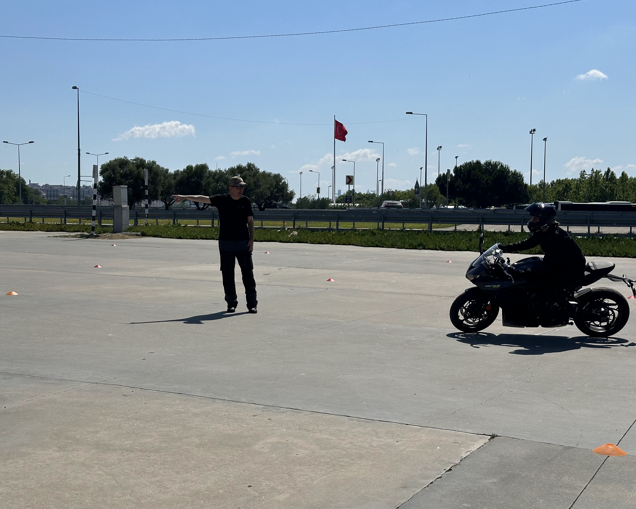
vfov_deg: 29.7
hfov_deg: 36.7
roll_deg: -0.5
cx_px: 305
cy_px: 251
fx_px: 960
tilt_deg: -2.6
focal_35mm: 51
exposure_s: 1/10870
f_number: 1.78
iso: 64
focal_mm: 6.86
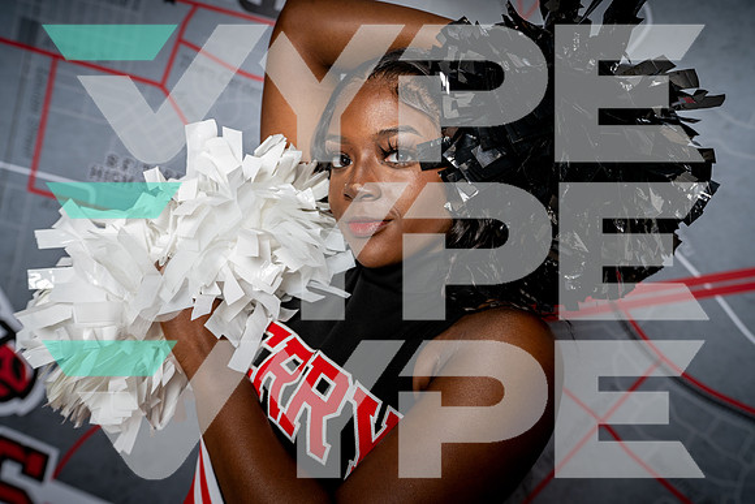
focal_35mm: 37
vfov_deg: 36.0
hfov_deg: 51.9
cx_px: 378
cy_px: 252
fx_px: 776
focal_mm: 37
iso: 100
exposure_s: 1/250
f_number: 4.5
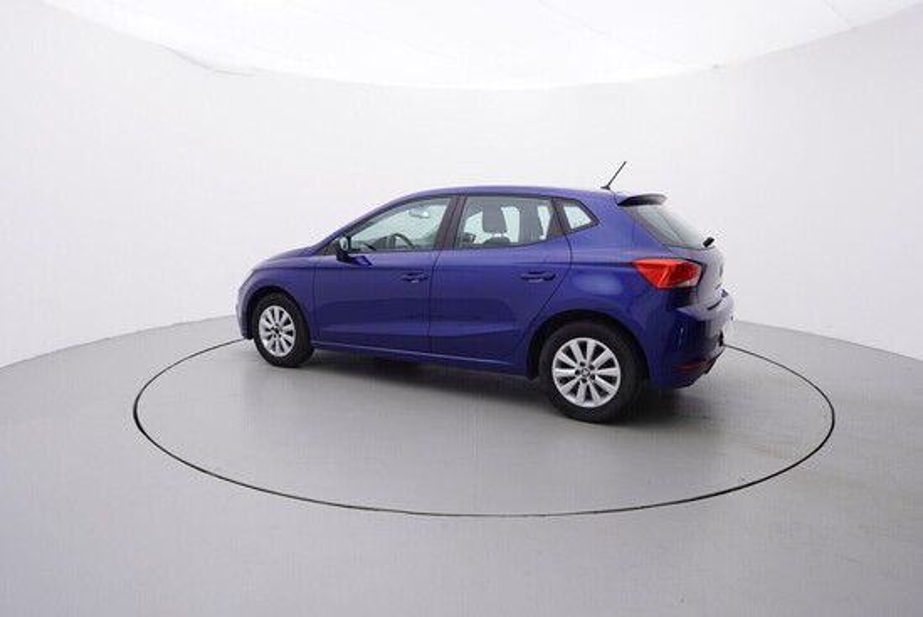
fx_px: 577
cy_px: 308
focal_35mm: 22
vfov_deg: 56.2
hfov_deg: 77.3
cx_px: 462
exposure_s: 1/80
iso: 200
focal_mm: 15
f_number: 5
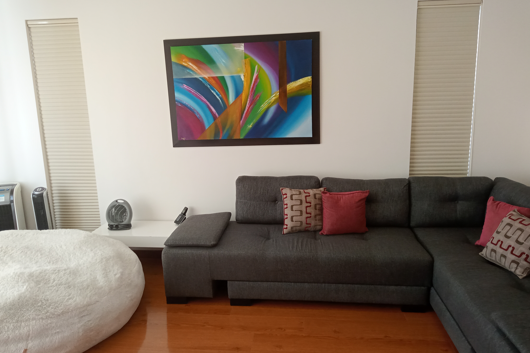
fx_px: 442
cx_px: 259
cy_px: 174
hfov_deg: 61.9
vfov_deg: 43.6
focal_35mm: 30
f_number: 2.2
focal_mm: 3.37
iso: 133
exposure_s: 1/100
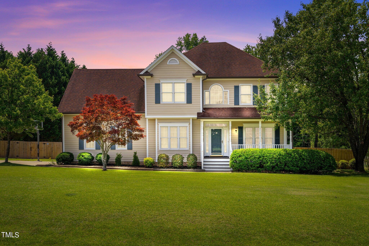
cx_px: 184
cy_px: 123
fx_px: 359
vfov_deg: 37.8
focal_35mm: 35
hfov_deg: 54.4
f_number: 5.6
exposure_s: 1/90
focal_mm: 35
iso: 100
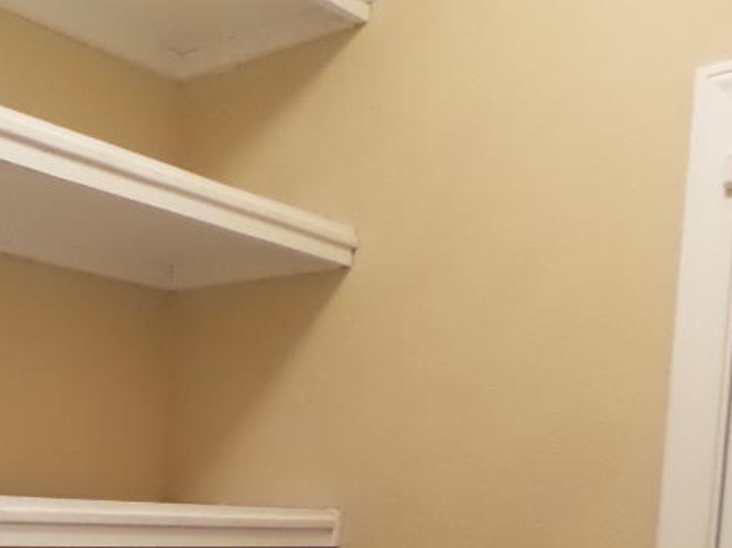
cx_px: 54
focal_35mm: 51
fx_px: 1078
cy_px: 607
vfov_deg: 26.3
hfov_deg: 35.0
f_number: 2.8
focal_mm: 4.1
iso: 800
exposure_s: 1/15
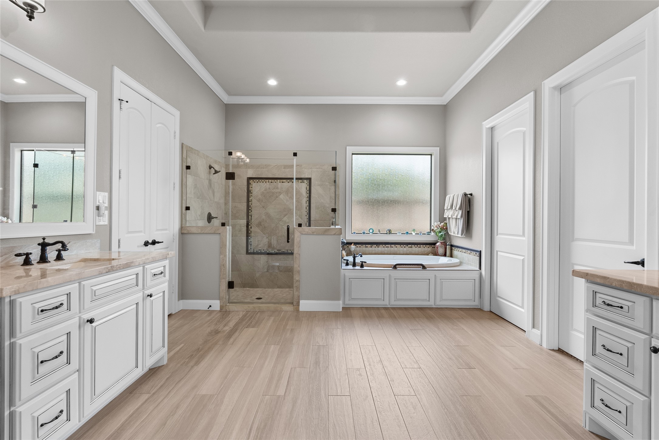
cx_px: 330
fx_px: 293
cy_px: 220
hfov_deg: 96.7
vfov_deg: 73.8
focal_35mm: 16
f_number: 8
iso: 1000
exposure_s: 1/10
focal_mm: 16
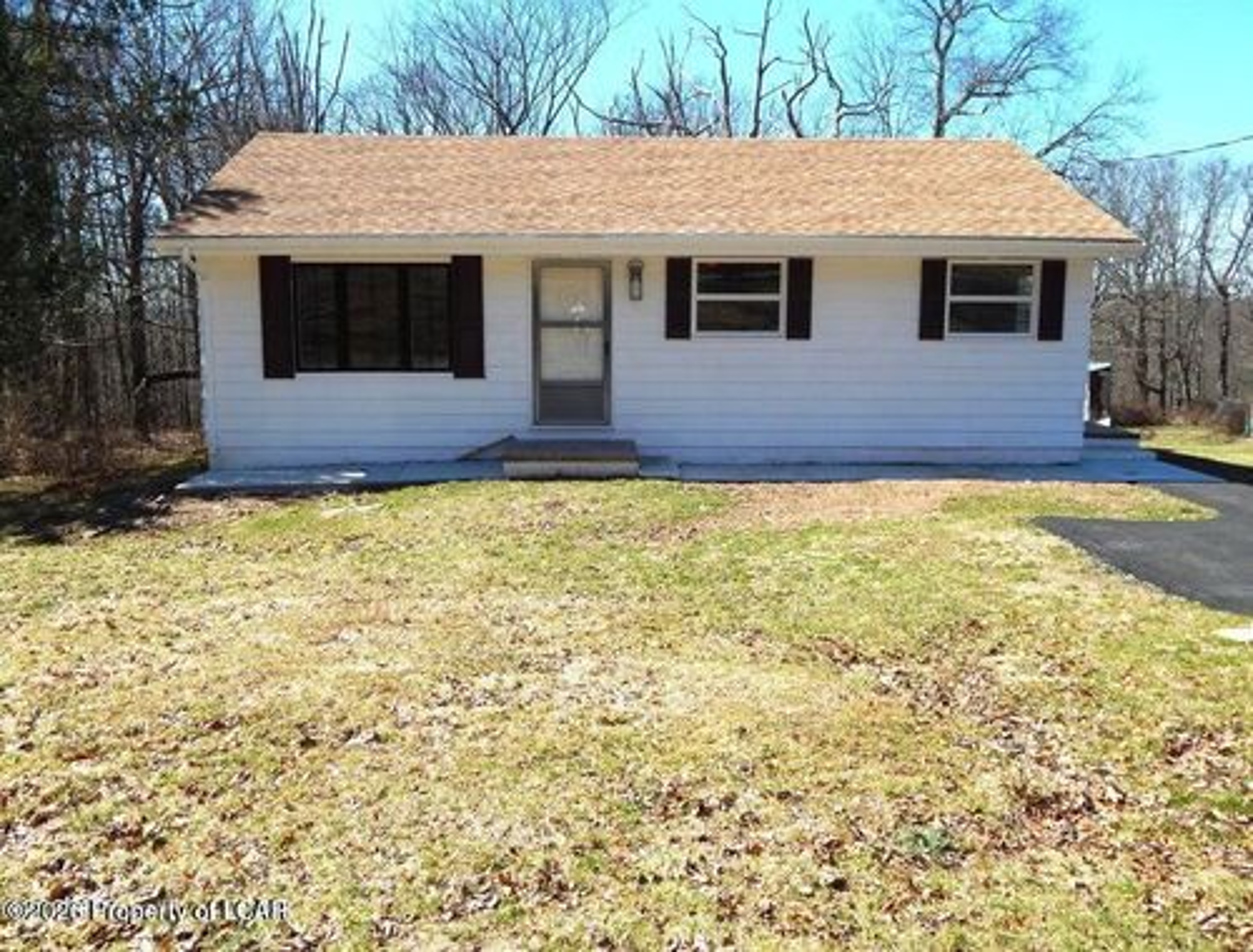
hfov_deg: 58.1
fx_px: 1128
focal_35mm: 31
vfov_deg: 45.8
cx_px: 626
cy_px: 476
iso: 125
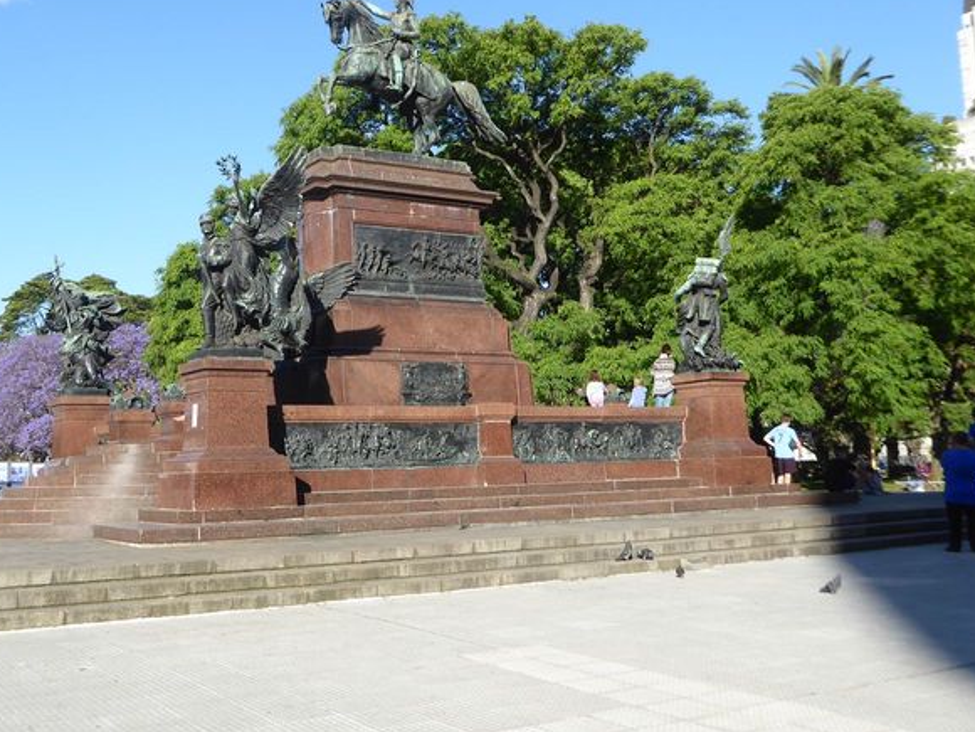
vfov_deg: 35.9
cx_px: 405
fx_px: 1127
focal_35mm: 40
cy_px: 328
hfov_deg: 46.6
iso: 80
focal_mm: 5
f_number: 3.5
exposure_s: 1/500
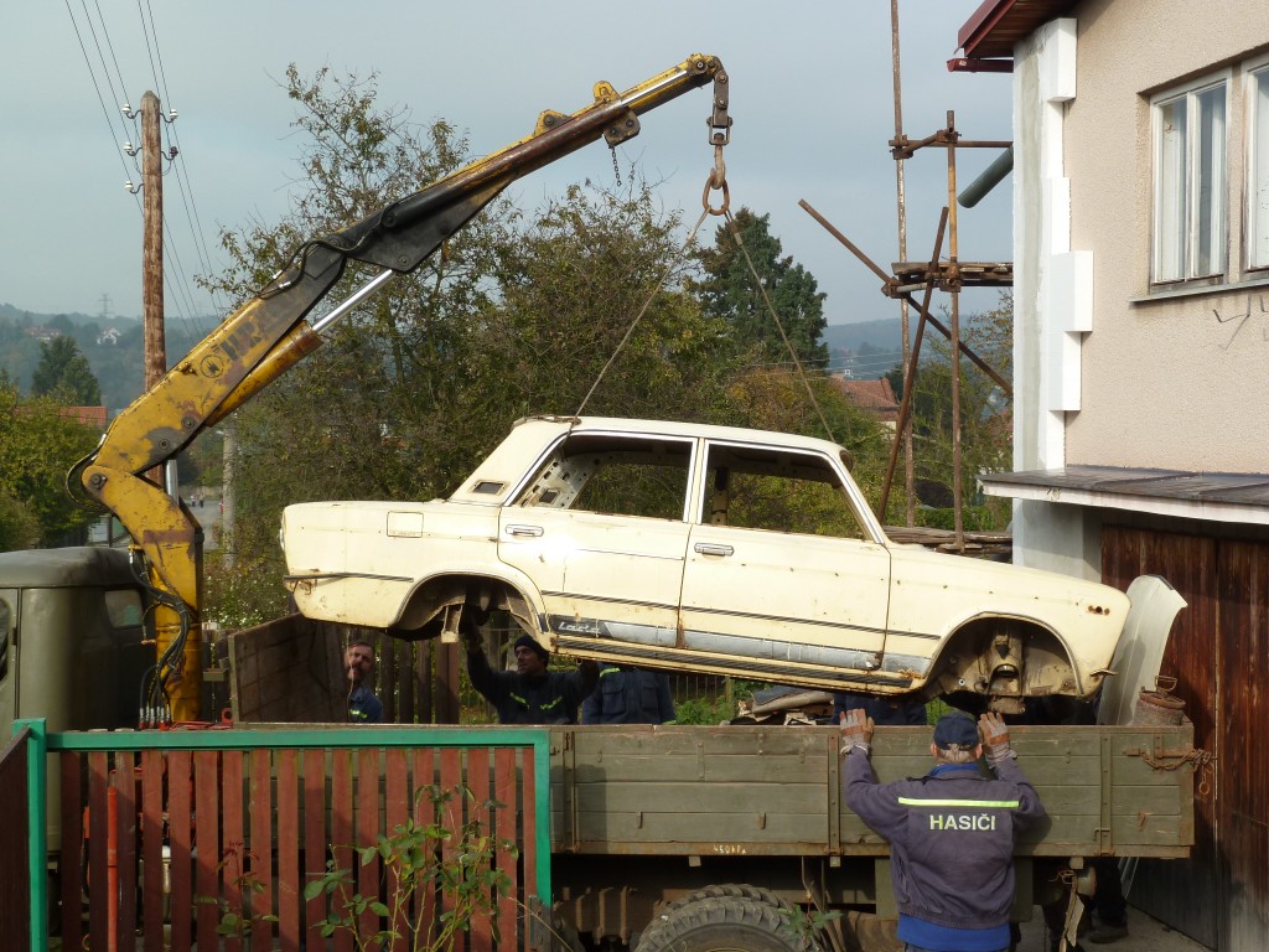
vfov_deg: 26.6
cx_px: 634
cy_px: 476
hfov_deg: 34.9
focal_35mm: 55
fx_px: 2016
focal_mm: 9.1
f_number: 3.9
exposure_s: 1/320
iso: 80
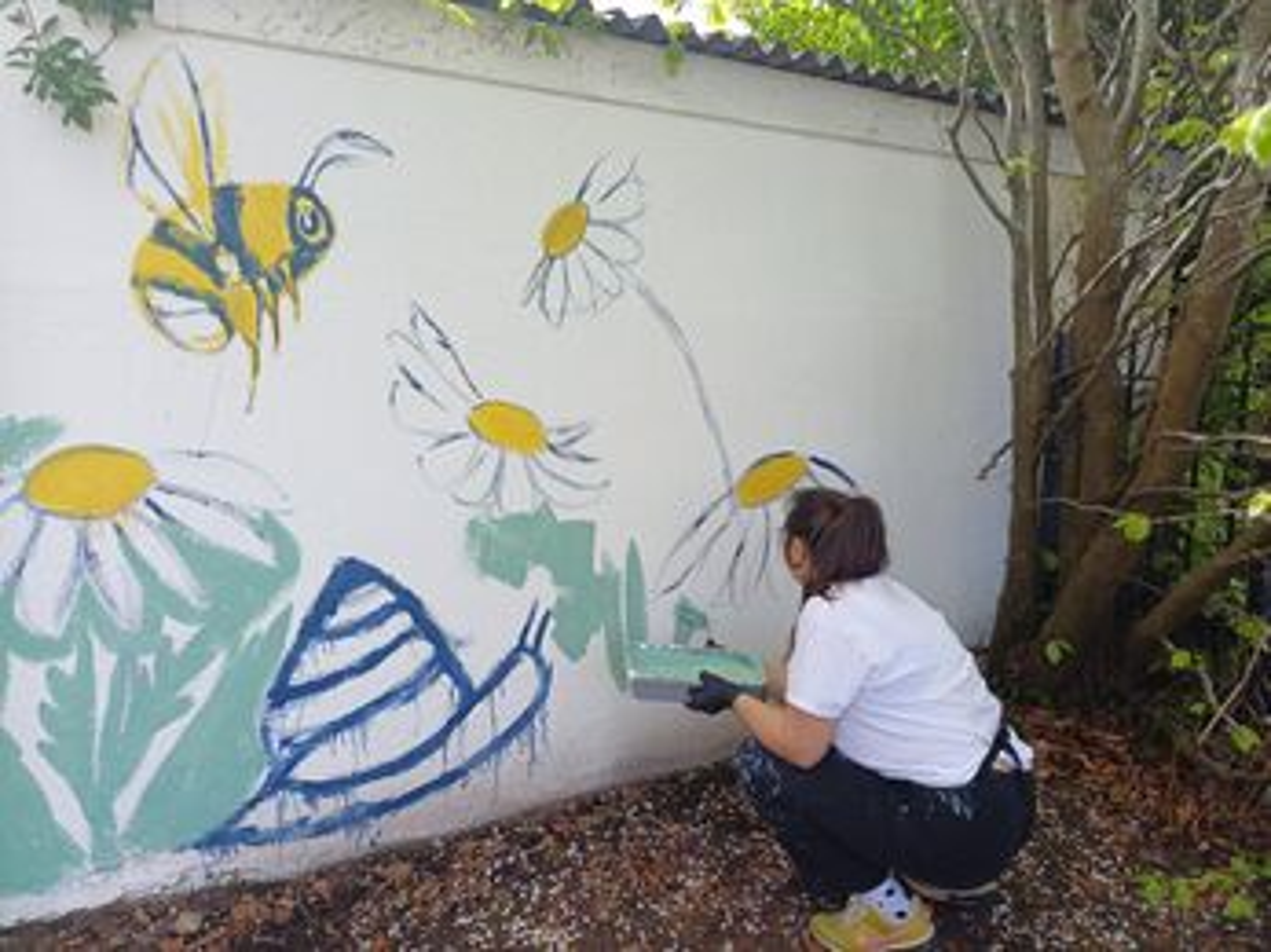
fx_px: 918
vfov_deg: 54.9
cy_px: 476
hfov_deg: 69.4
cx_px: 636
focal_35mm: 25
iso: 50
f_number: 1.8
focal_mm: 4.65
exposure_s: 1/195
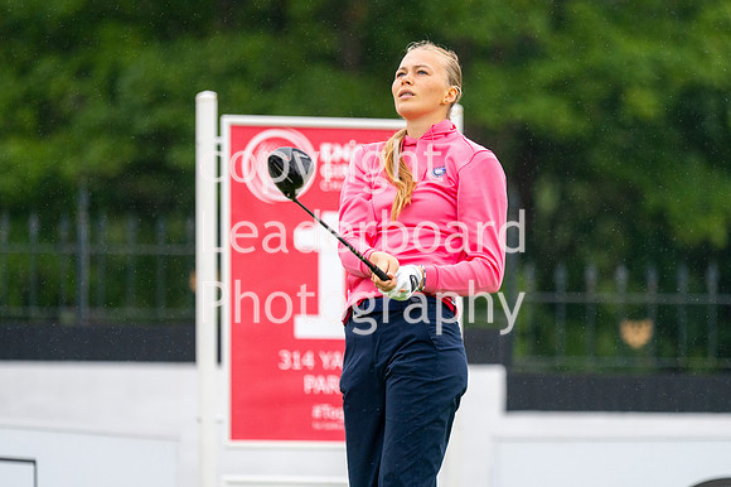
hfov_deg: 4.6
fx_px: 9132
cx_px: 366
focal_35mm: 450
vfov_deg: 3.1
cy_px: 244
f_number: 4
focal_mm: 300
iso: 400
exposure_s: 1/1000
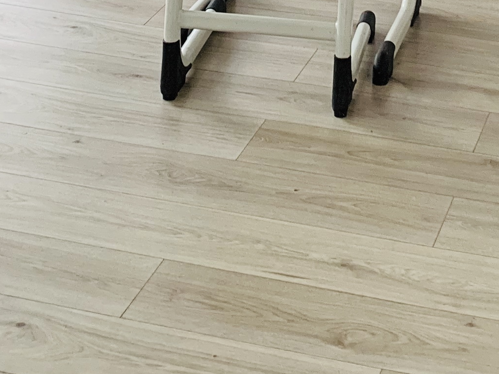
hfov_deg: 18.9
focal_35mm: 103
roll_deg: -2.7
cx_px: 389
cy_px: -339
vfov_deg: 12.8
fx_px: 1484
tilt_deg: -7.9
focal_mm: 4.25
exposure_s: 1/98
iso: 100
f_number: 1.8
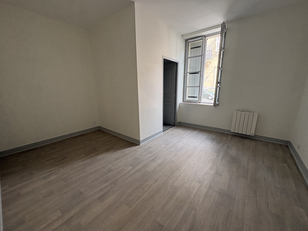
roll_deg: +1.4
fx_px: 125
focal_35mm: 14
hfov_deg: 102.1
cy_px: 116
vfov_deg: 85.7
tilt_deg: -13.2
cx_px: 154
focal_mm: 2.22
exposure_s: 1/99
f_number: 2.2
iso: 100
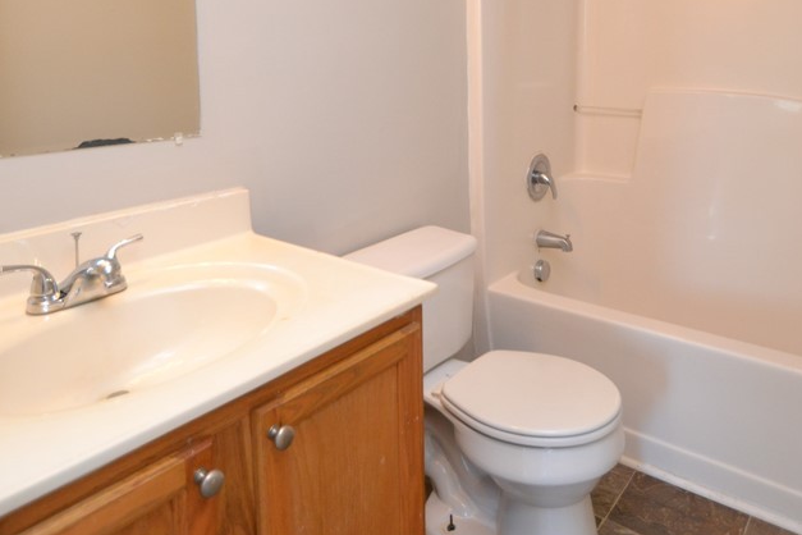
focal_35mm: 26
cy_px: 109
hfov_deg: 69.0
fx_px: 579
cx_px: 459
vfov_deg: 47.0
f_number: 3.5
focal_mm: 10
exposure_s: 1/60
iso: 720
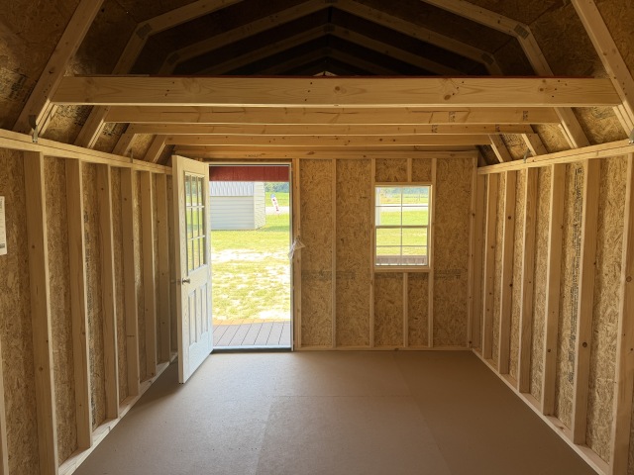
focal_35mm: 24
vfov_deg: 56.8
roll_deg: +0.3
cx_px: 317
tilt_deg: -9.9
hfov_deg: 71.6
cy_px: 238
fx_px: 440
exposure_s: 1/183
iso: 80
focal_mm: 6.76
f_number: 1.78
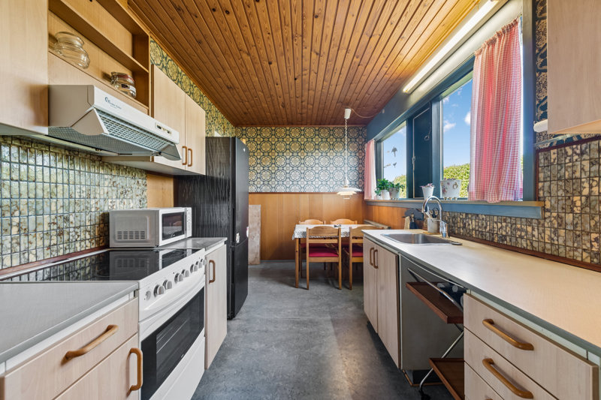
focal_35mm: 14
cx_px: 300
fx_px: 234
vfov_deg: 81.2
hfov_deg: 104.3
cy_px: 200
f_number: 10
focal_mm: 14
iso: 200
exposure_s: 1/1.67
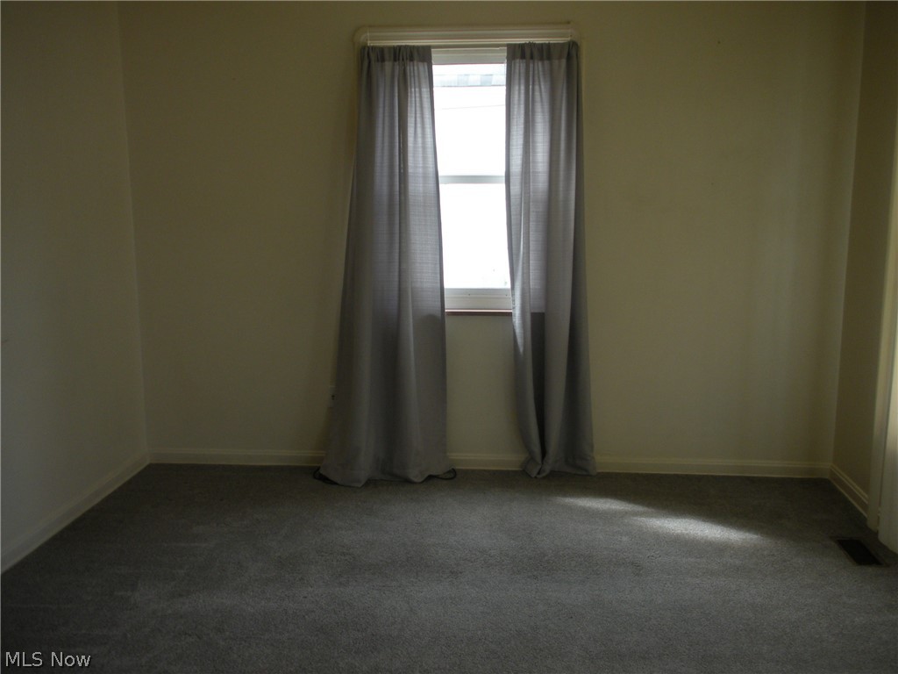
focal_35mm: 35
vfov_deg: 40.7
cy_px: 337
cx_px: 449
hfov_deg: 52.6
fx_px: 908
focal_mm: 6.3
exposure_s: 1/63.5
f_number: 3.5
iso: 128
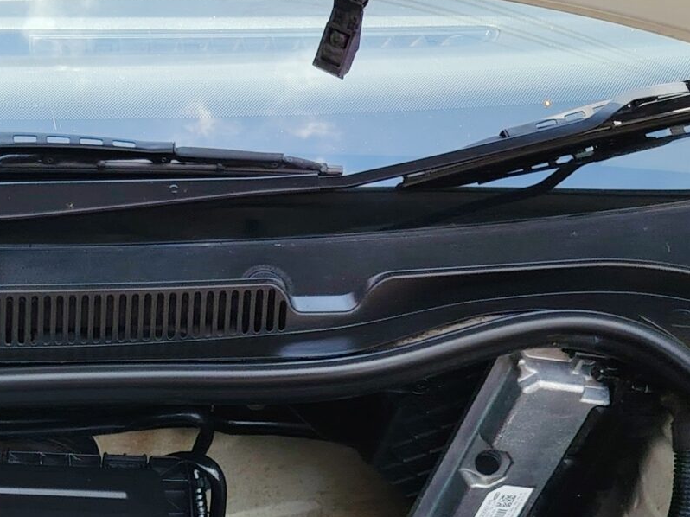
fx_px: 1534
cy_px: 755
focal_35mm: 77
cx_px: -41
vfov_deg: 17.4
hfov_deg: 23.9
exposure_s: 1/377
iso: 100
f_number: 1.75
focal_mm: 5.25
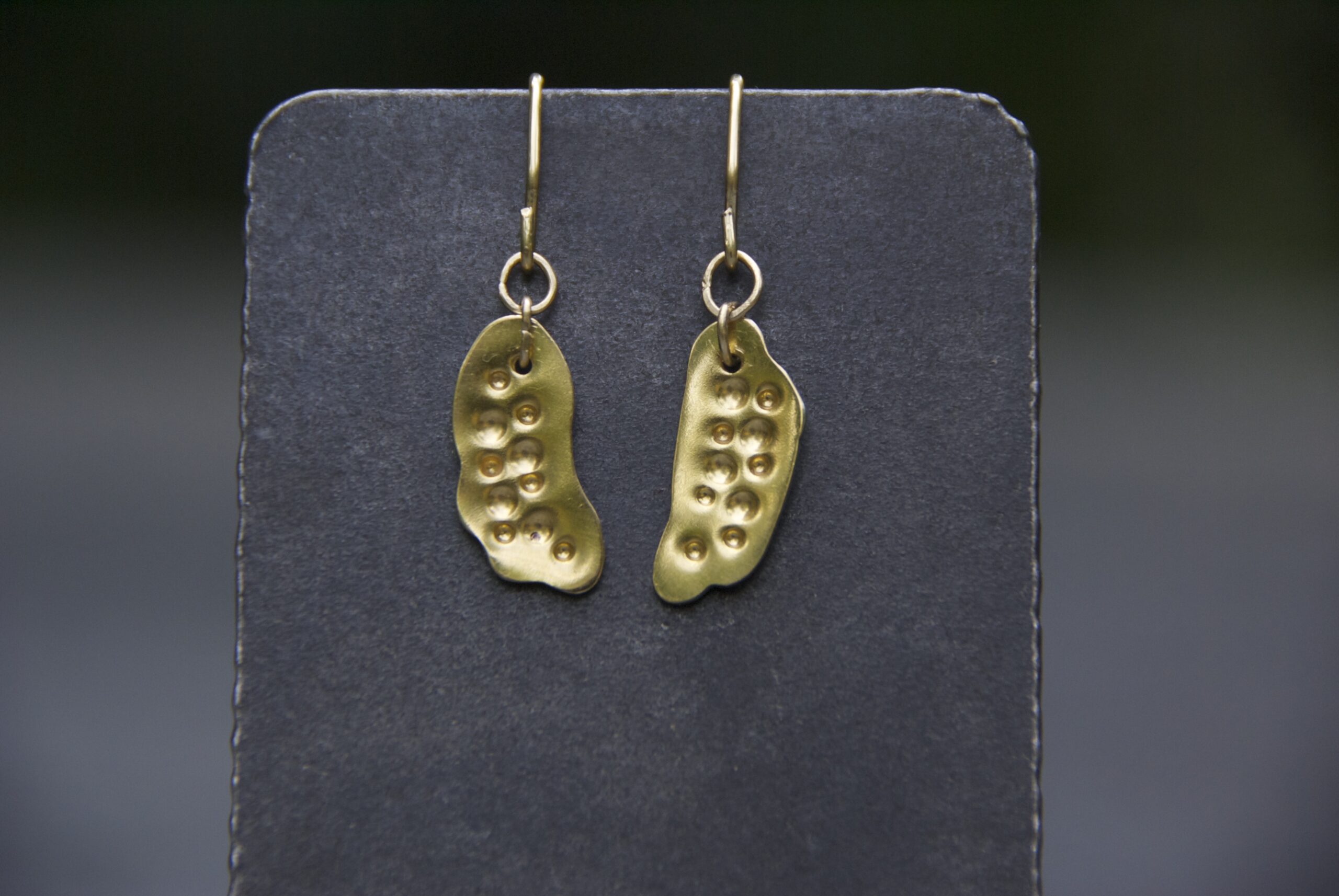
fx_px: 11172
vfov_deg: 4.6
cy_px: 448
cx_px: 670
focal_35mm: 300
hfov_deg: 6.9
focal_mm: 200
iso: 400
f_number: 6.3
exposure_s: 1/320
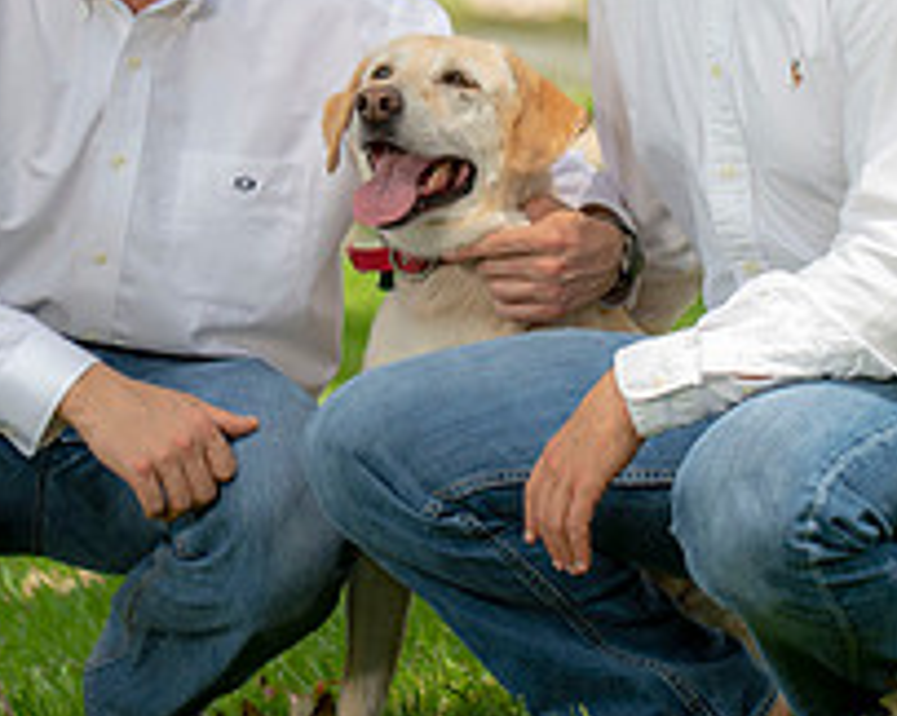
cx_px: 574
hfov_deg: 8.5
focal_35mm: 228
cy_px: 97
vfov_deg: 6.8
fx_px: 6047
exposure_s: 1/200
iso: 100
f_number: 4
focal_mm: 85
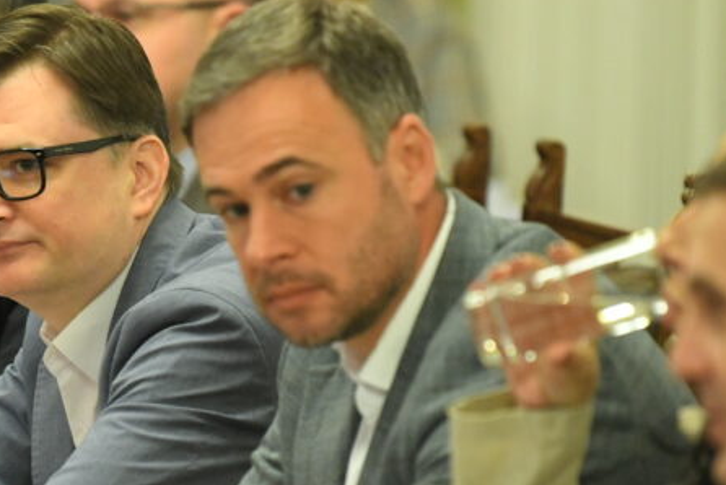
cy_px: 300
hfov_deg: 4.5
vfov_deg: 3.0
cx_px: 44
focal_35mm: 459
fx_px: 9262
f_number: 3.5
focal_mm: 200
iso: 6400
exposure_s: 1/250
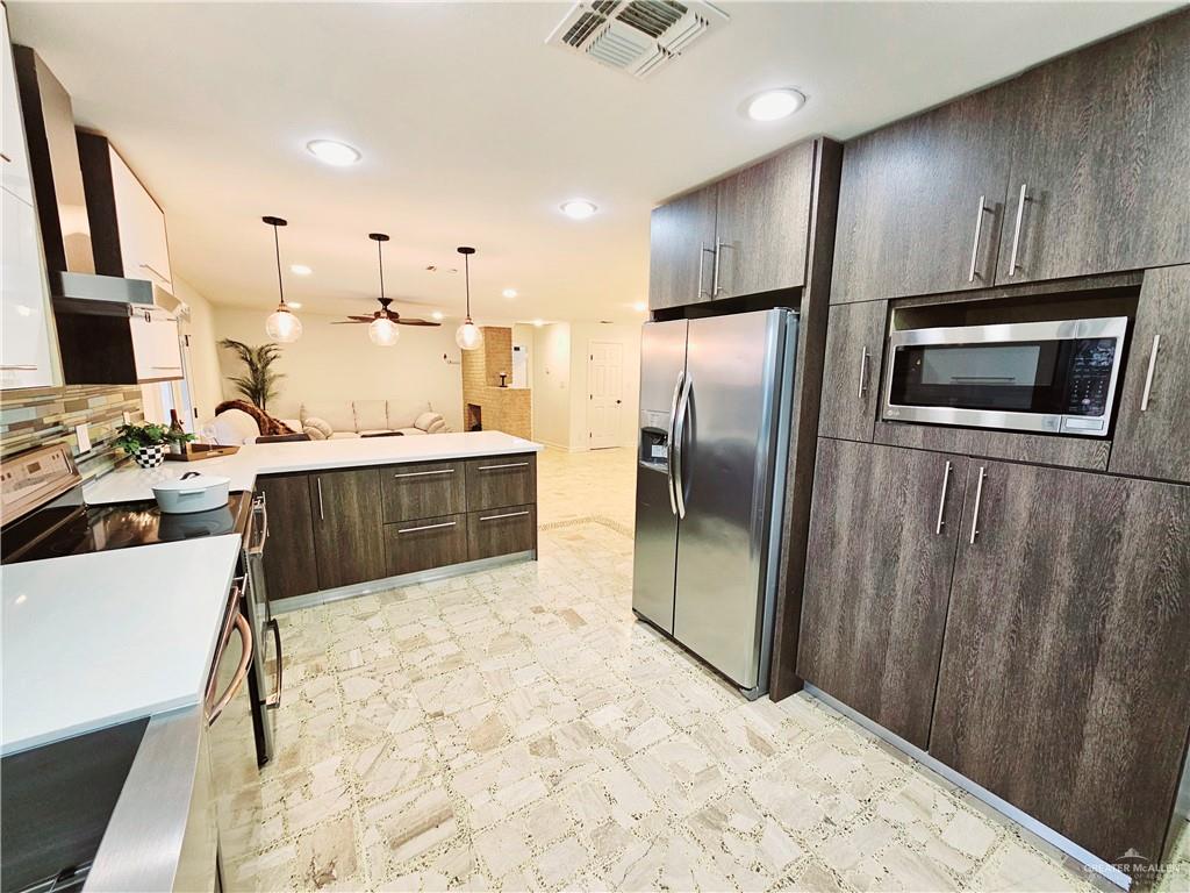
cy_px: 446
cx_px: 595
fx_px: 447
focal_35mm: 13
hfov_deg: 106.2
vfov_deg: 89.9
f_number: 2.2
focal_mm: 2.2
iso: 200
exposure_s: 1/60.2
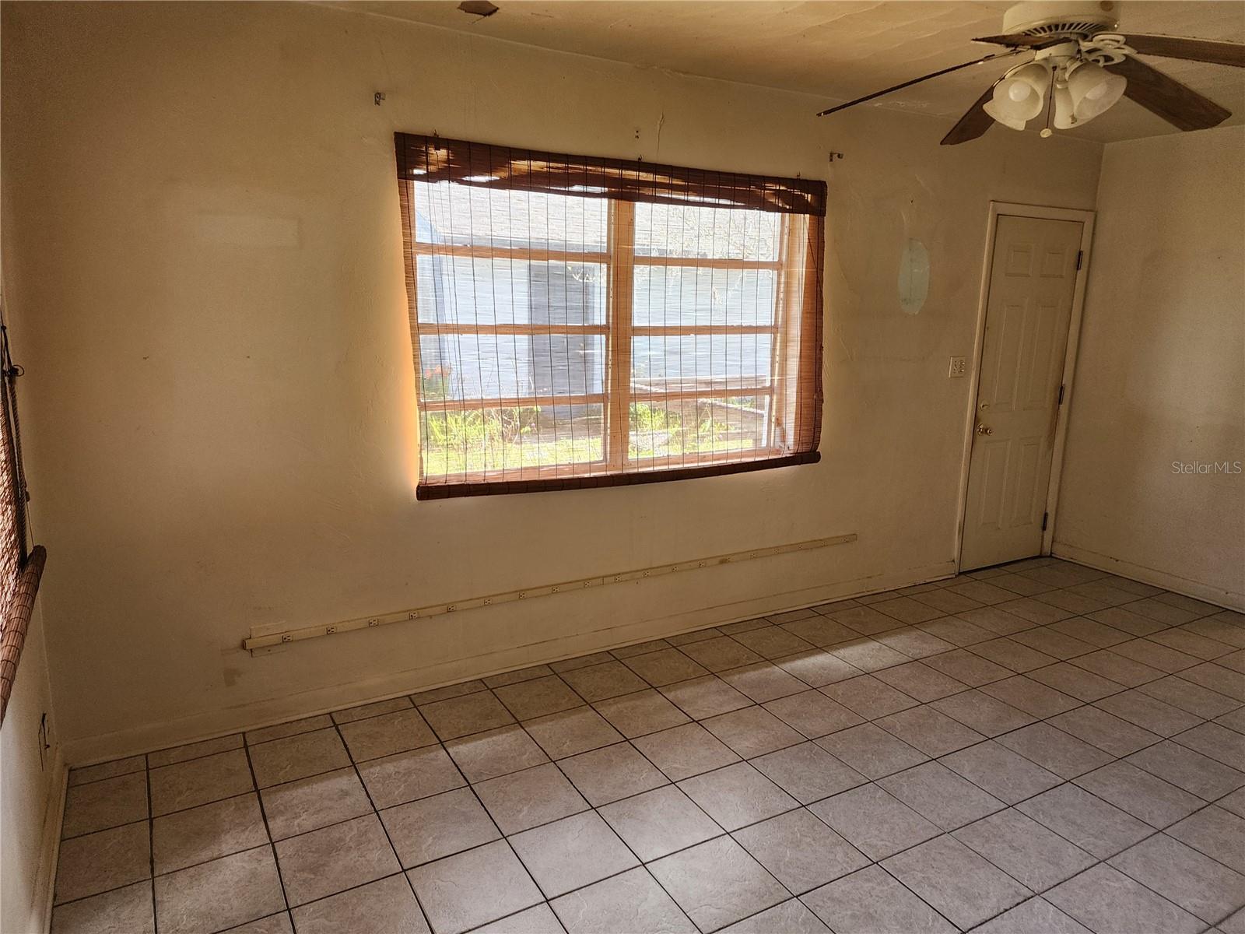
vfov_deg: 58.9
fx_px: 827
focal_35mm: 23
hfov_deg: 73.9
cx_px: 622
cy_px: 467
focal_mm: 6.4
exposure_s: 1/120
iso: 200
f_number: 1.8
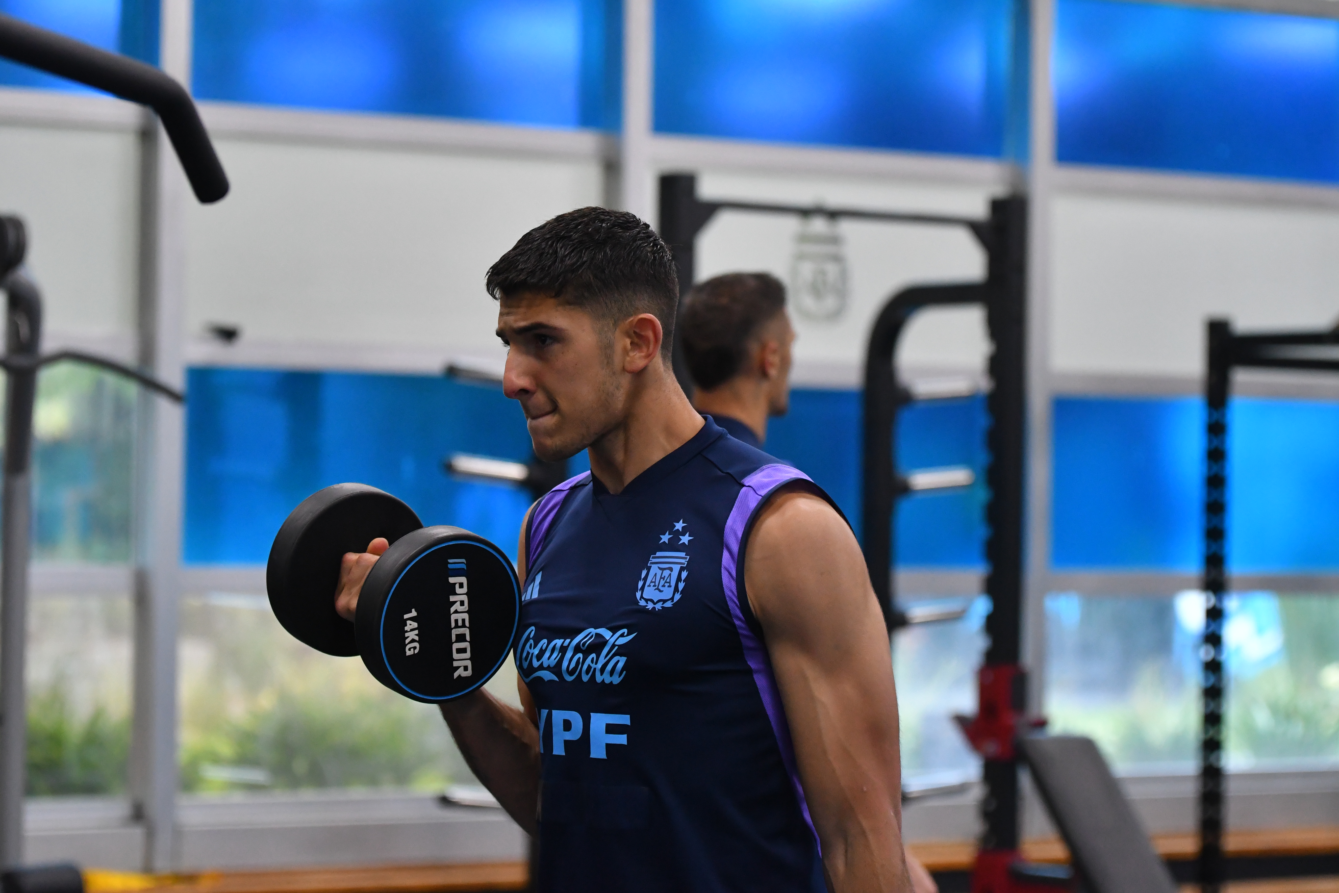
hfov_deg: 17.5
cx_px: 670
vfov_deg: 11.7
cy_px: 446
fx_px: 4351
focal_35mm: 117
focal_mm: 78
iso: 2800
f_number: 2.8
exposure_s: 1/500
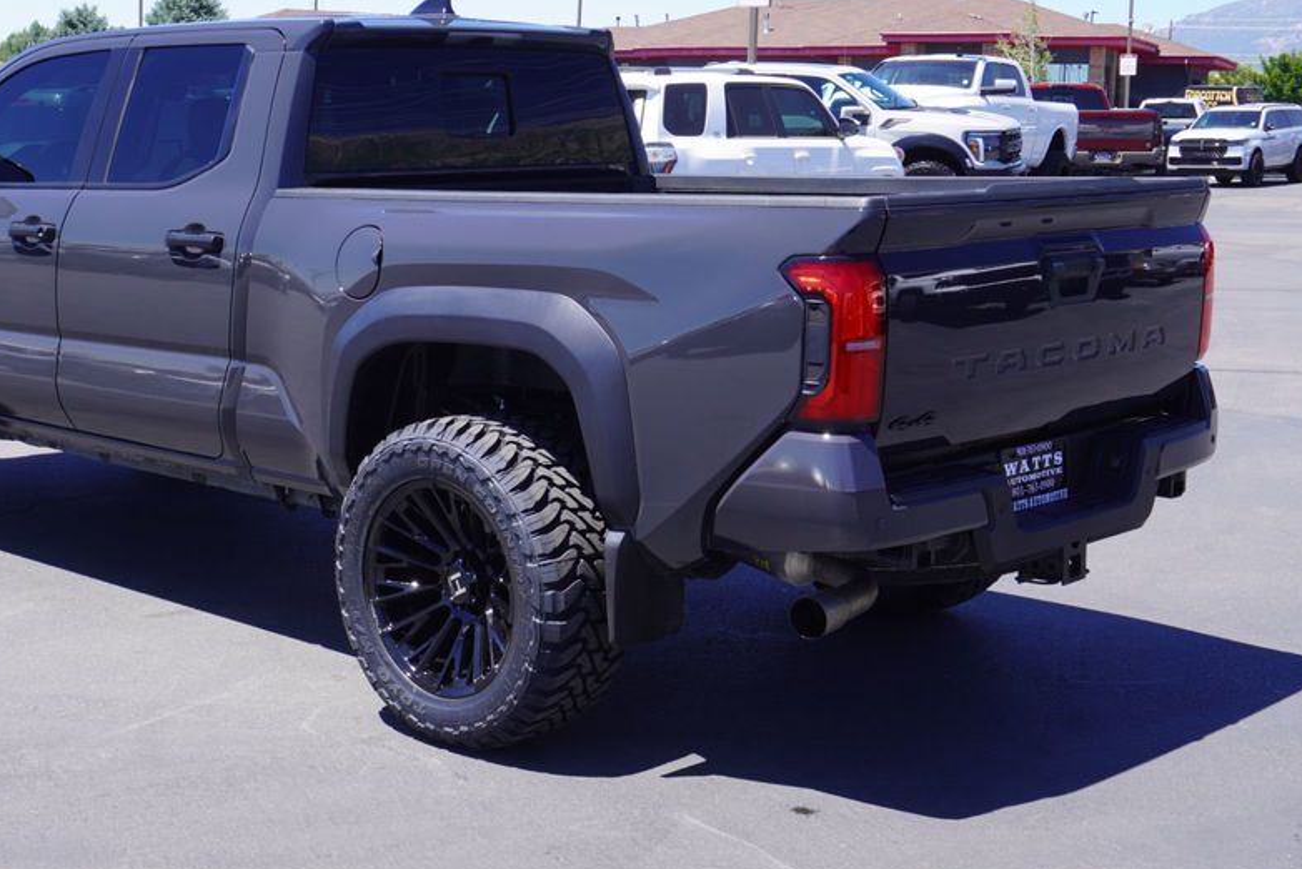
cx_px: 465
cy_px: 370
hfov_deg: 36.0
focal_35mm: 55
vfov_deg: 24.6
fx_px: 1990
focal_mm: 28
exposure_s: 1/100
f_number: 8
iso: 100
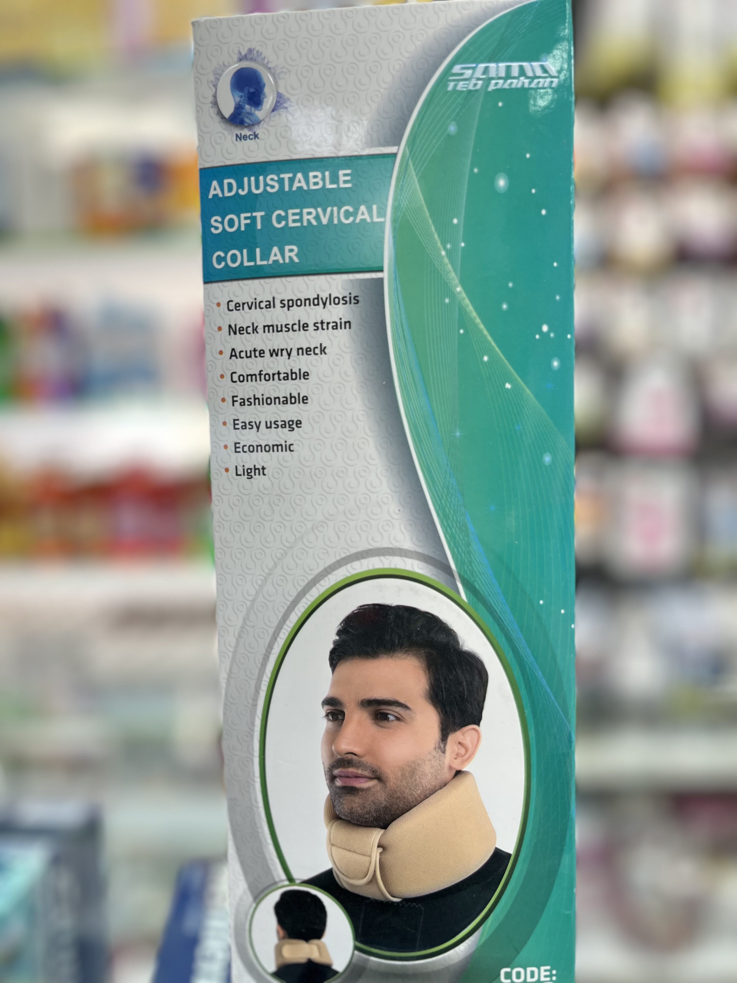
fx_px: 738
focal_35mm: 26
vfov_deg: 67.3
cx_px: 368
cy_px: 492
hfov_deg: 53.1
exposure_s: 1/100
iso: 64
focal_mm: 5.1
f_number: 1.6
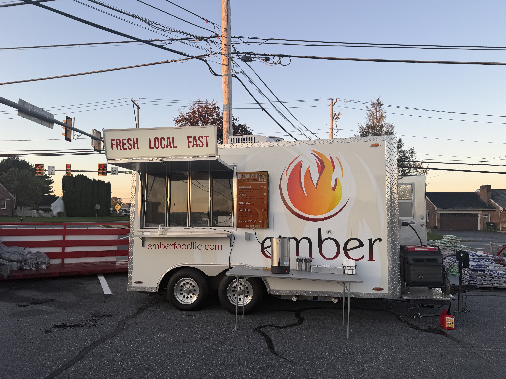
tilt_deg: +2.7
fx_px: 351
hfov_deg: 71.6
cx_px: 253
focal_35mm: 24
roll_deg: -2.7
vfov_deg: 56.8
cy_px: 190
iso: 80
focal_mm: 6.76
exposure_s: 1/504
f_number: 1.78
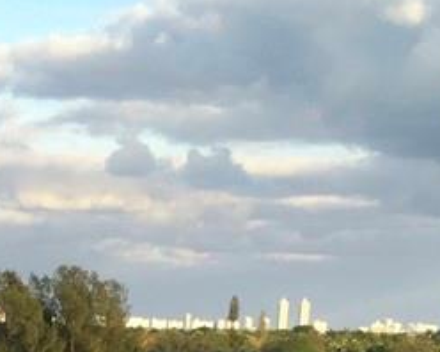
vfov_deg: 11.4
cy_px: 782
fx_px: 1522
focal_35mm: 117
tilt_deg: -15.4
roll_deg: -1.4
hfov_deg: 15.9
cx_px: -80
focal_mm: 4.15
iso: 32
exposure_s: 1/449
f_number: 2.2
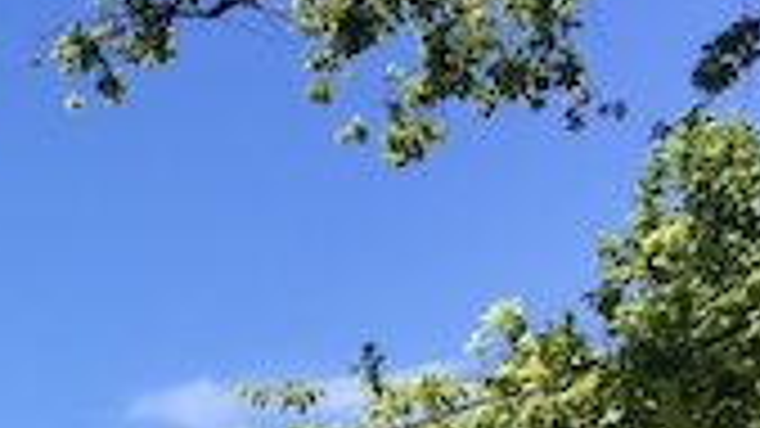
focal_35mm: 112
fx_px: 2257
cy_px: 906
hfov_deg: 18.1
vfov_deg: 9.9
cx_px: -162
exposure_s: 1/1130
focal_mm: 4.15
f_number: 2.2
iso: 32
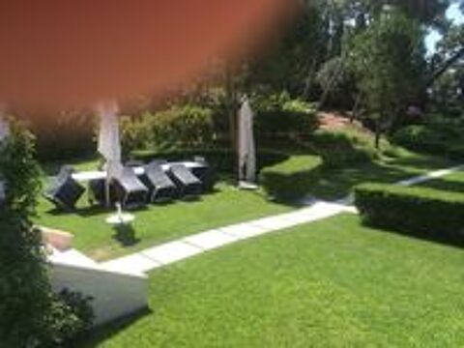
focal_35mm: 30
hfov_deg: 60.0
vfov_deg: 46.8
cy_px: 174
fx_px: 402
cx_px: 232
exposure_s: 1/977
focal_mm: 4.12
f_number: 2.2
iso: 32
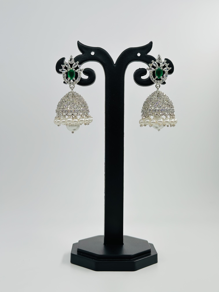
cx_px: 110
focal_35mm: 48
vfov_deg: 39.7
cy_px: 146
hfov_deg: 30.3
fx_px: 405
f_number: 1.78
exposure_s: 1/1783
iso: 100
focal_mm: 6.86
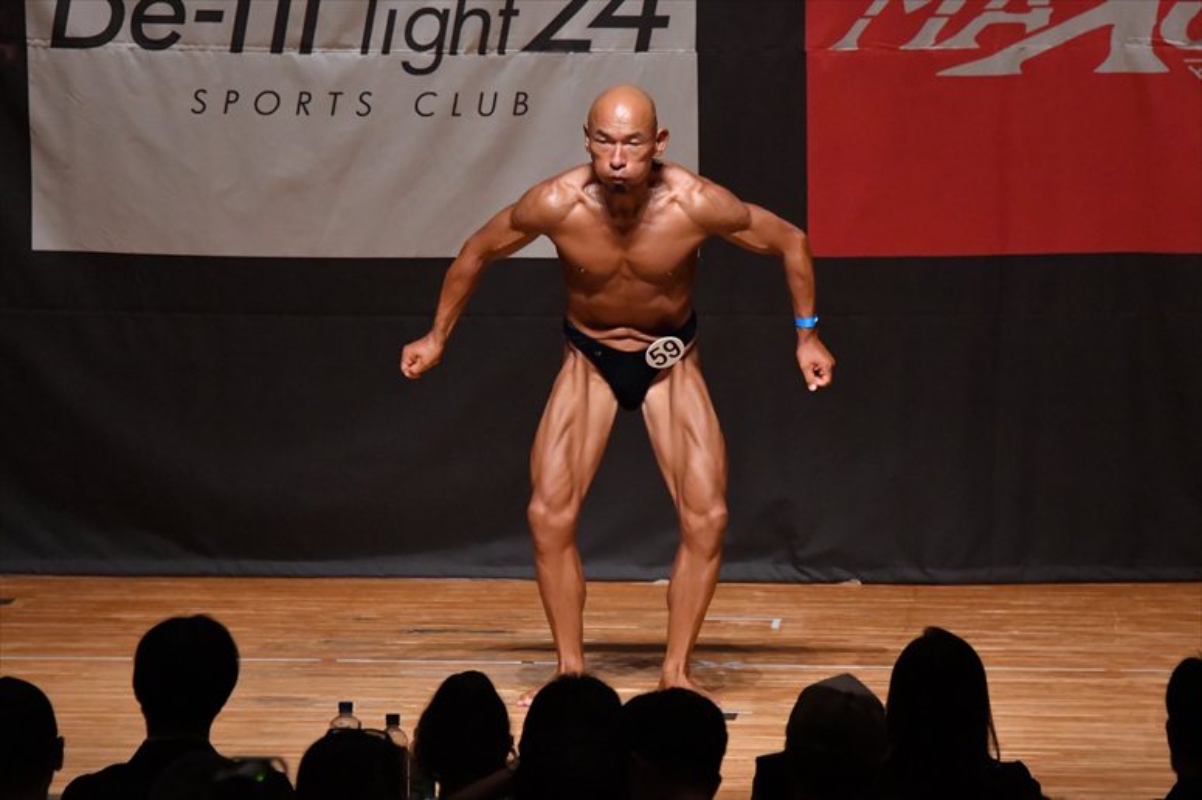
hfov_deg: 7.6
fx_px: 9011
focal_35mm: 270
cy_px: 400
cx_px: 601
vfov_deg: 5.1
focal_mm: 180
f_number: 5.6
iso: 8000
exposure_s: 1/400
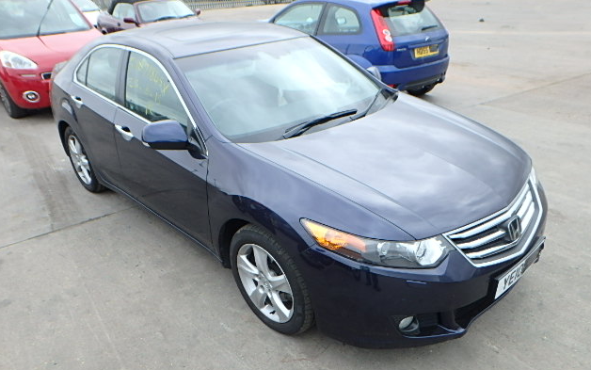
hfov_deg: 68.4
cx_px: 296
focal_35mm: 27
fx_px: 435
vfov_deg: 45.9
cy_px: 217
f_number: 4.1
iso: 125
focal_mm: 4.5
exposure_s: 1/200
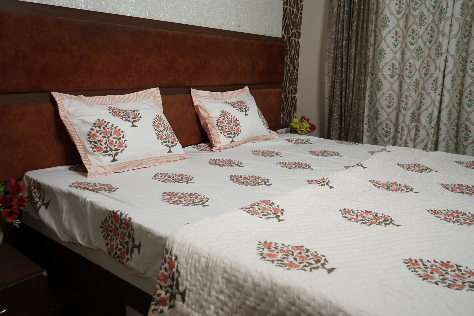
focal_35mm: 28
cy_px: 158
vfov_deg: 46.4
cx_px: 237
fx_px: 369
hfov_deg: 65.5
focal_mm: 28
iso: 250
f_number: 5.6
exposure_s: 1/50
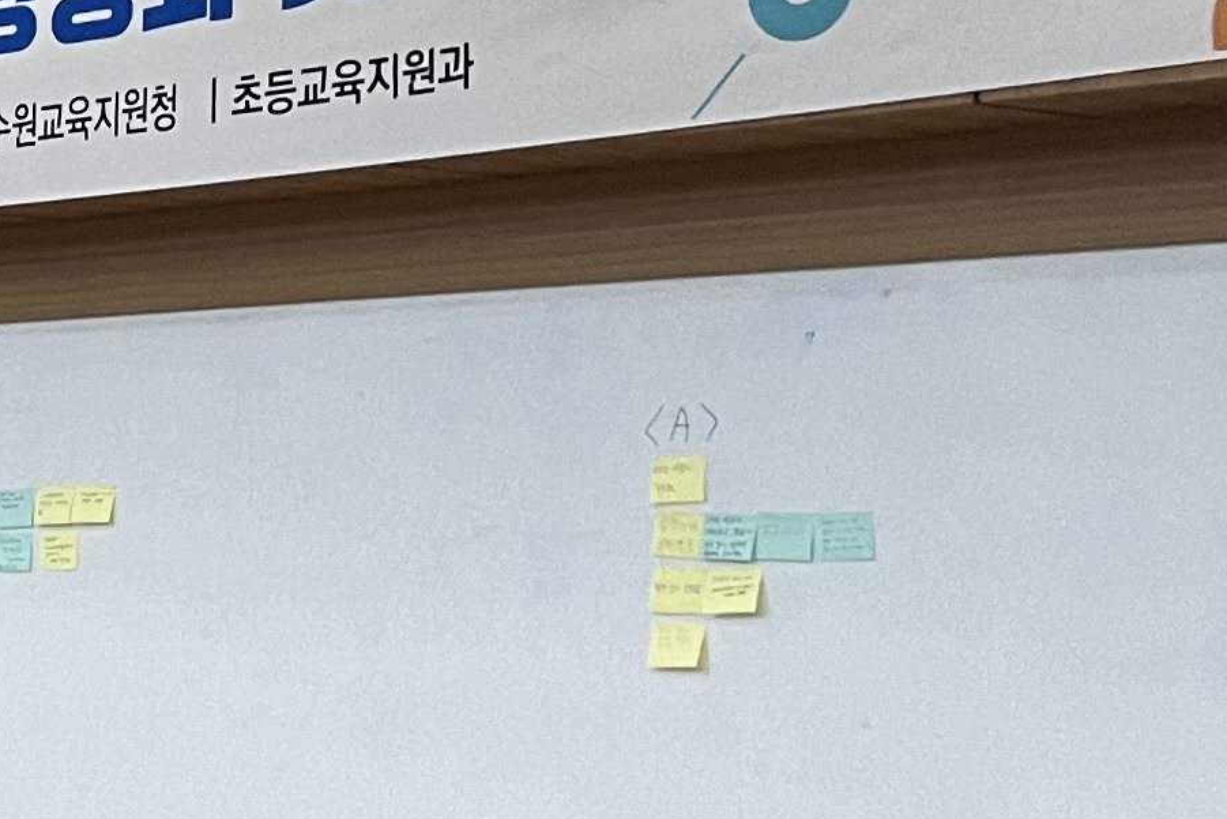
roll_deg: -3.3
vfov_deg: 11.3
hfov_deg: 13.9
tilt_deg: +2.4
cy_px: 422
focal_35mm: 121
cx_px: -1355
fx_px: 4124
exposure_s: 1/60
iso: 125
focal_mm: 5.1
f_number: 1.6
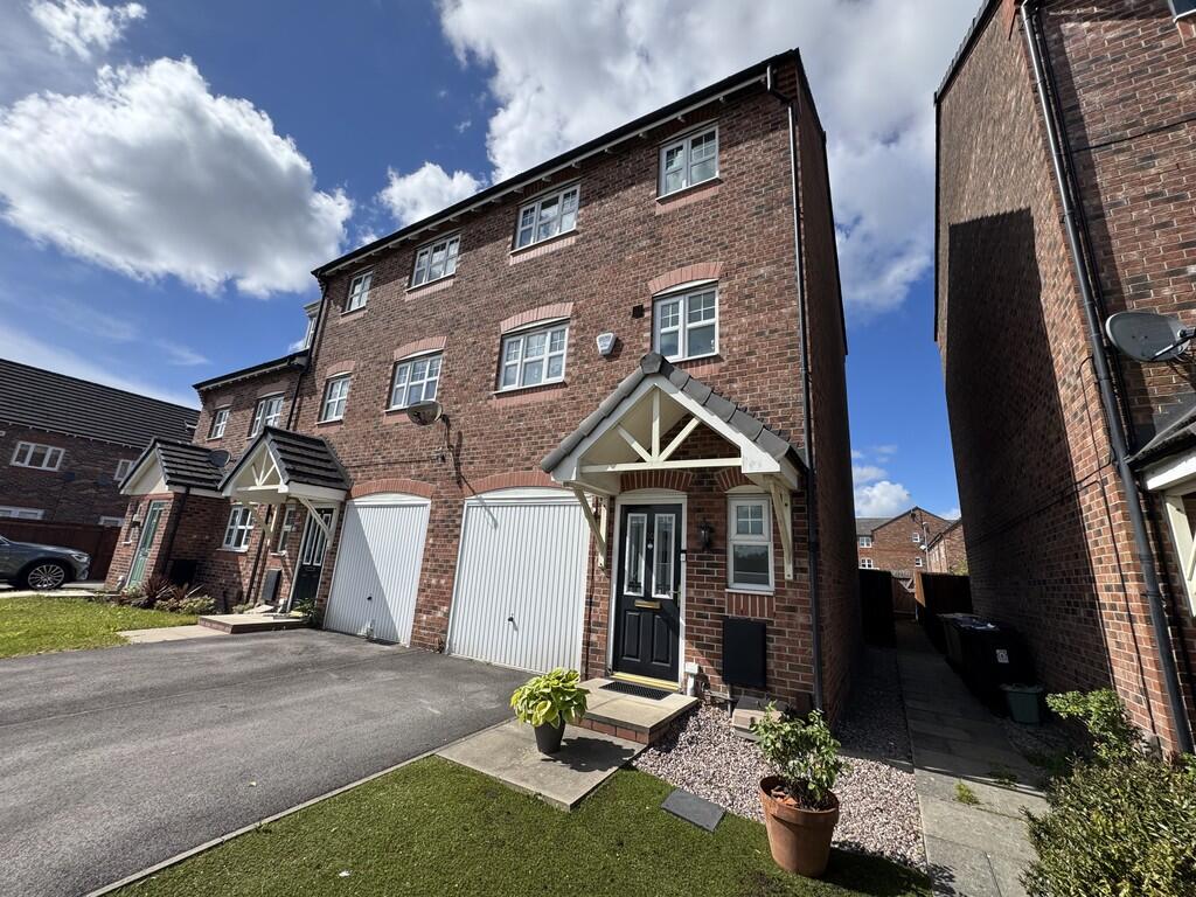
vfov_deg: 85.7
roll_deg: -3.6
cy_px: 448
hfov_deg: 102.1
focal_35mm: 14
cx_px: 598
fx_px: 484
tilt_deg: +13.7
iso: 50
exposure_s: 1/2273
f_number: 2.2
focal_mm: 2.22
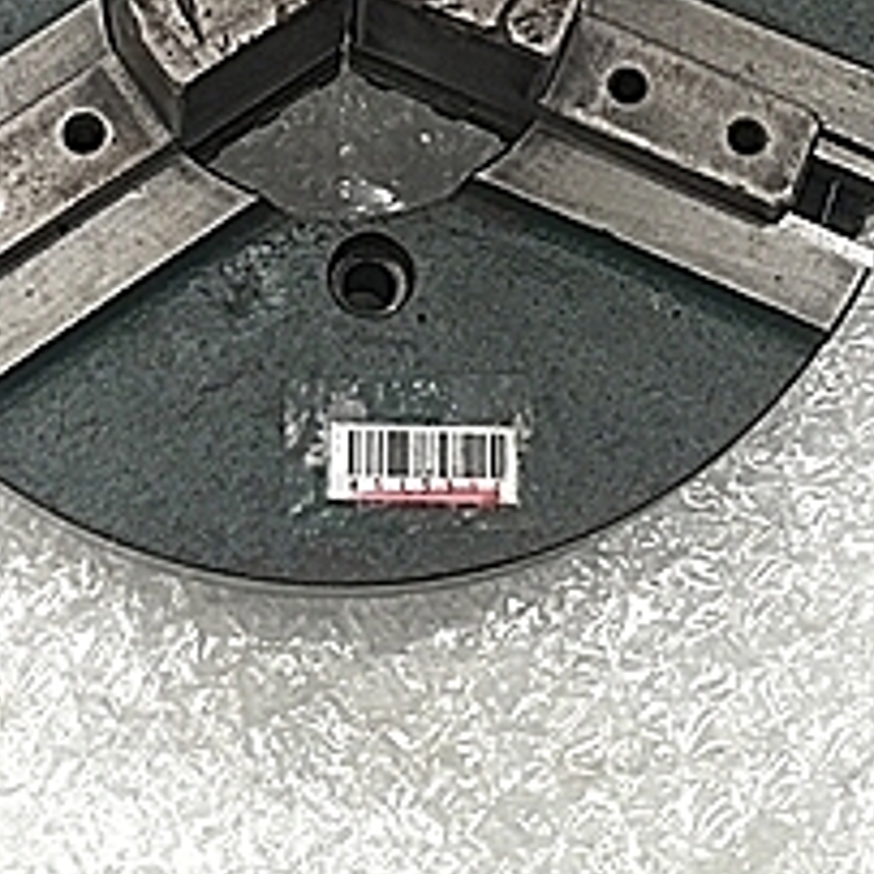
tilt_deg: -68.7
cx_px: 323
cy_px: 0
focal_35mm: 81
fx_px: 2314
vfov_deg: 20.7
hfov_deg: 21.3
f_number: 2.2
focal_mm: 4.15
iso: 80
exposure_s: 1/30
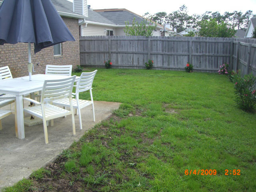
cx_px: 128
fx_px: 281
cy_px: 96
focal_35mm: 38
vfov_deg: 37.7
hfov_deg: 49.0
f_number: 2.7
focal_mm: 6.2
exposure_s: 1/500
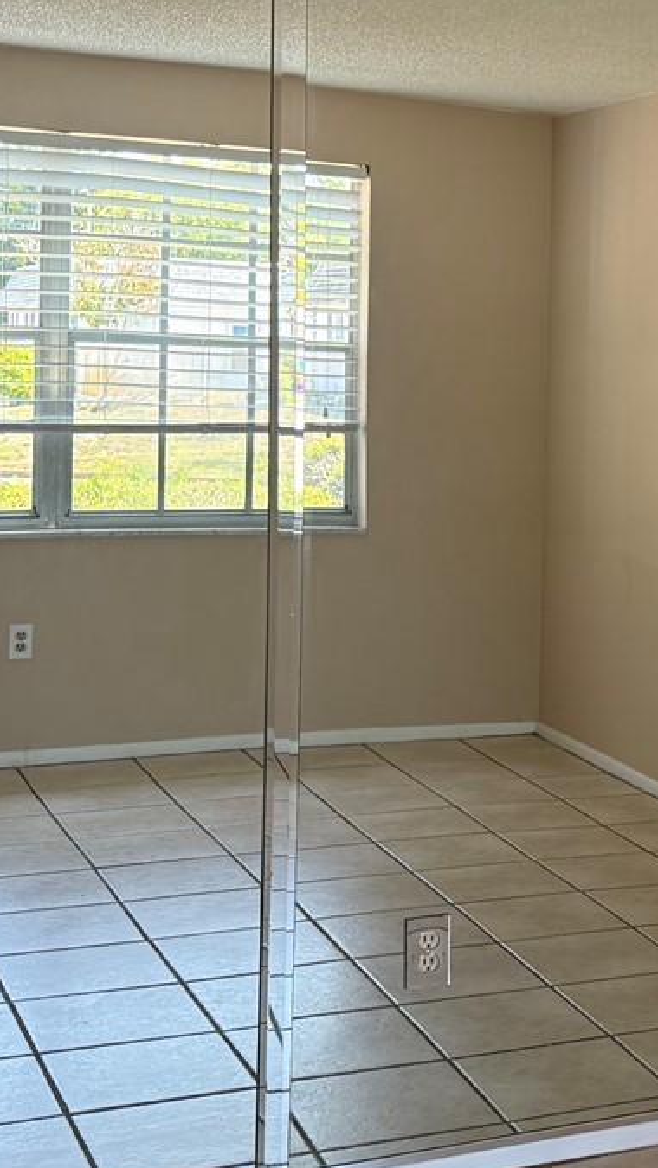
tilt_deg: -7.3
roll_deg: -2.1
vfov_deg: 33.8
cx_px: 899
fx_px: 1922
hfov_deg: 17.9
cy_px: 618
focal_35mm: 62
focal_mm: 6.76
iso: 160
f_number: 1.78
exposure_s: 1/228
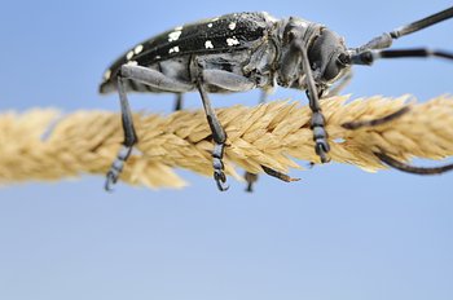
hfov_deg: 5.2
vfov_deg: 3.5
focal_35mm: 395
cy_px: 85
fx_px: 4961
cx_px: 289
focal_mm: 180
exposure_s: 1/400
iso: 200
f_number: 4
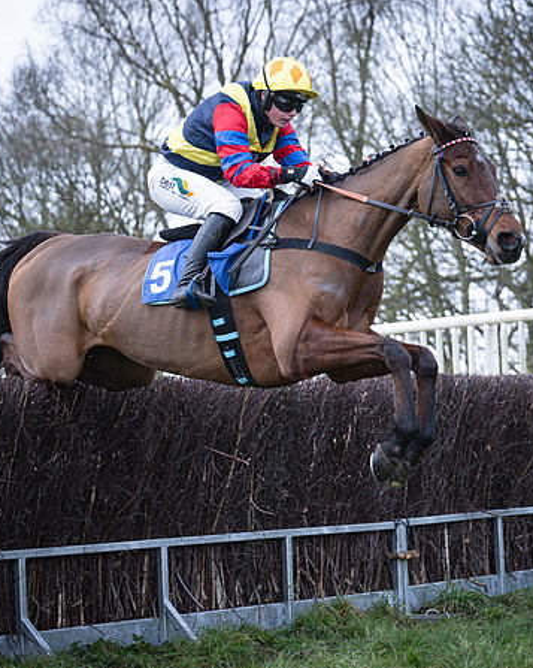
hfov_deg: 12.6
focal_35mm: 122
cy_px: 338
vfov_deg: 15.8
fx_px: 2408
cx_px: 385
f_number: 2.8
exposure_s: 1/1600
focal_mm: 70
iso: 800
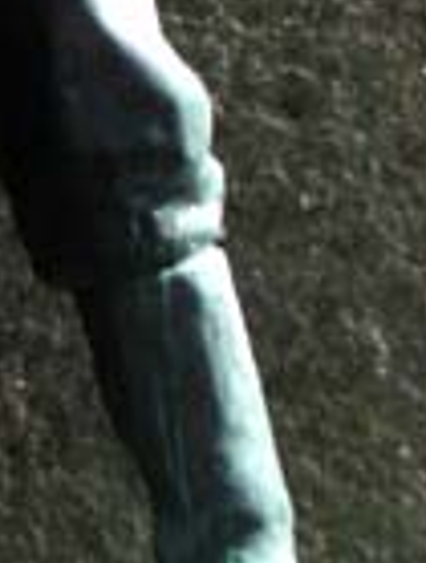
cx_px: -172
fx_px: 4002
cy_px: -328
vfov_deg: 7.9
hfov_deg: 6.0
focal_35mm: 245
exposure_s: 1/250
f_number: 3.5
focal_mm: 10.2
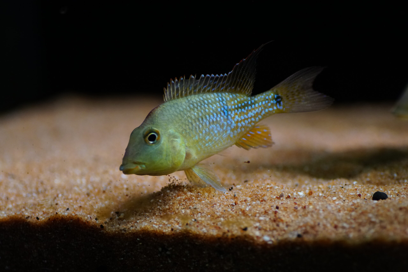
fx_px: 1530
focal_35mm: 135
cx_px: 204
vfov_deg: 10.2
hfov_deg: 15.2
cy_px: 136
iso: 1600
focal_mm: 90
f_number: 2.8
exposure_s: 1/350
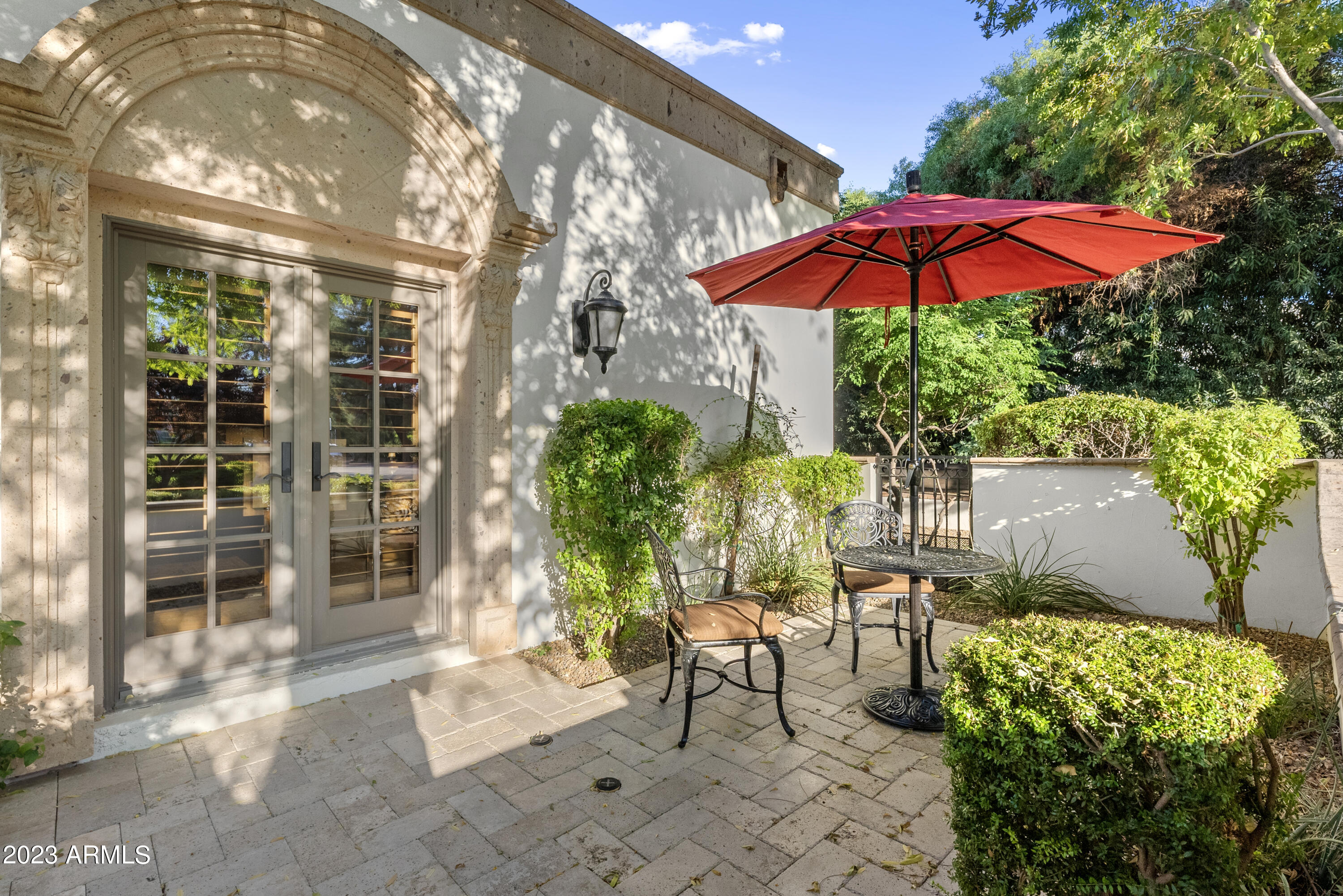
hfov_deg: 96.7
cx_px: 672
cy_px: 448
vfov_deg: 73.8
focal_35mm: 16
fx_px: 597
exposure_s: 1/640
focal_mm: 16
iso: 800
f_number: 8
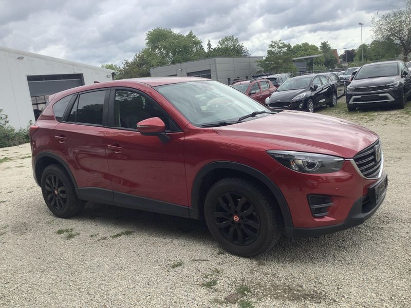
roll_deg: +6.0
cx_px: 206
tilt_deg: -8.3
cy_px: 154
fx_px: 368
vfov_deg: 45.4
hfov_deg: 58.4
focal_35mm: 31
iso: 25
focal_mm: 3.3
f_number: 2.4
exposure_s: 1/617
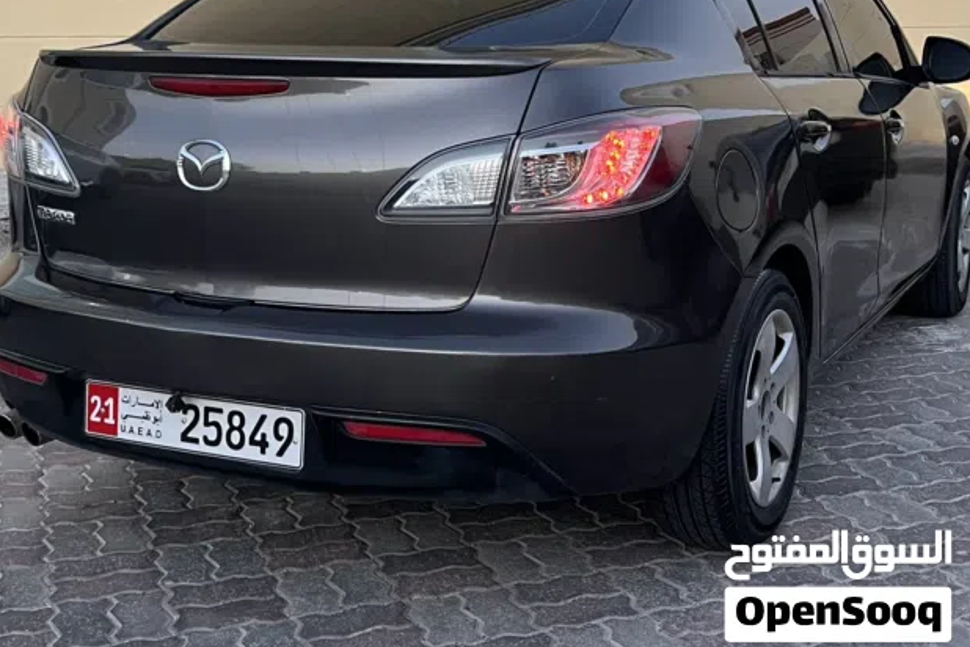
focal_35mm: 28
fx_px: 754
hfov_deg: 65.5
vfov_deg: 46.4
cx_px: 488
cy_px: 303
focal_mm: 5.7
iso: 125
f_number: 1.5
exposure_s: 1/74
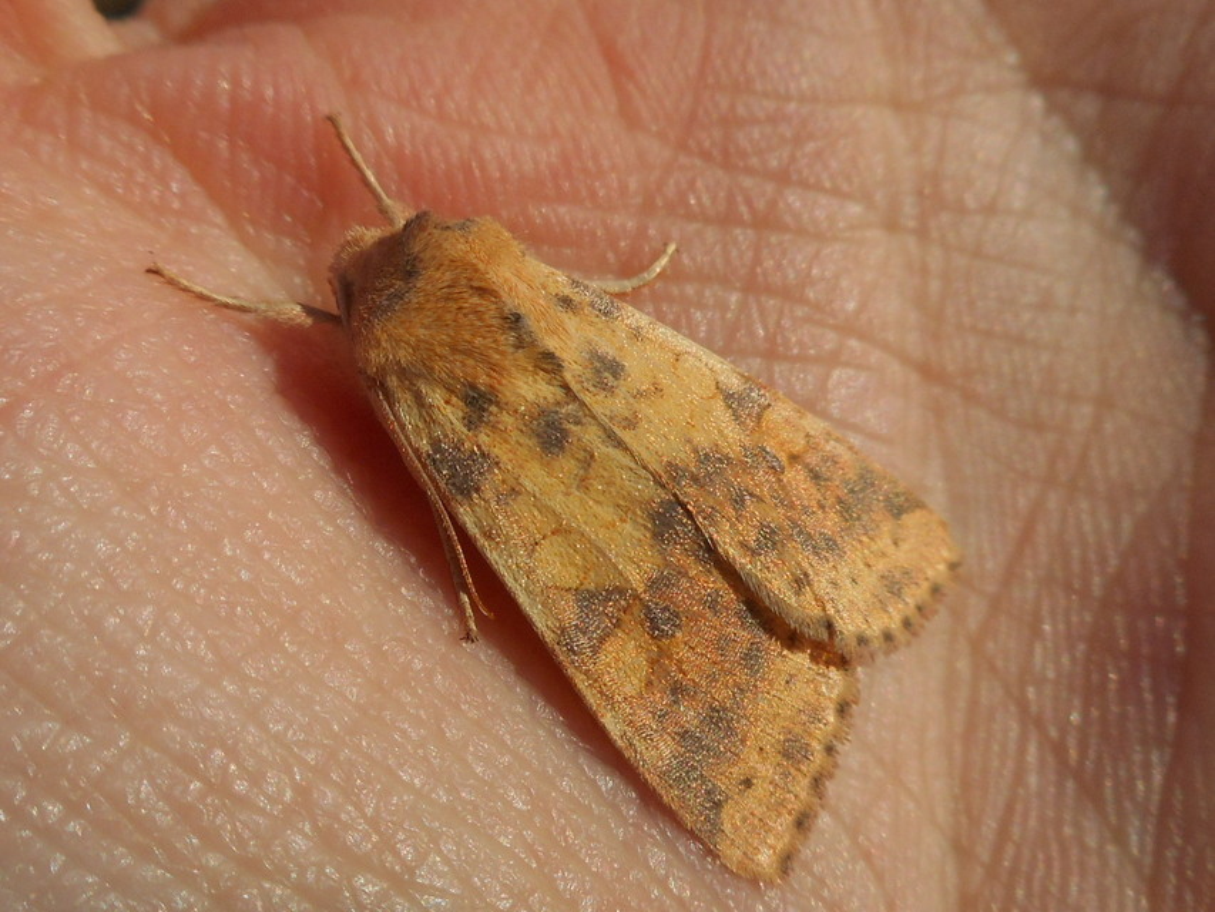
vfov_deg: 48.2
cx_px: 608
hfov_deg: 61.7
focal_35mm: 29
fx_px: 1018
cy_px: 456
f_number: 4
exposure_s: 1/1250
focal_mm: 5.2
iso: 80
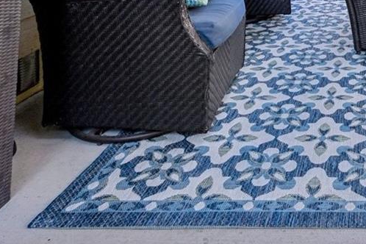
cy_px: -129
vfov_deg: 23.5
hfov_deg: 38.4
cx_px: 371
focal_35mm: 45
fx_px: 457
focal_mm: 14
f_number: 10
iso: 64
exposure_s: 1/25
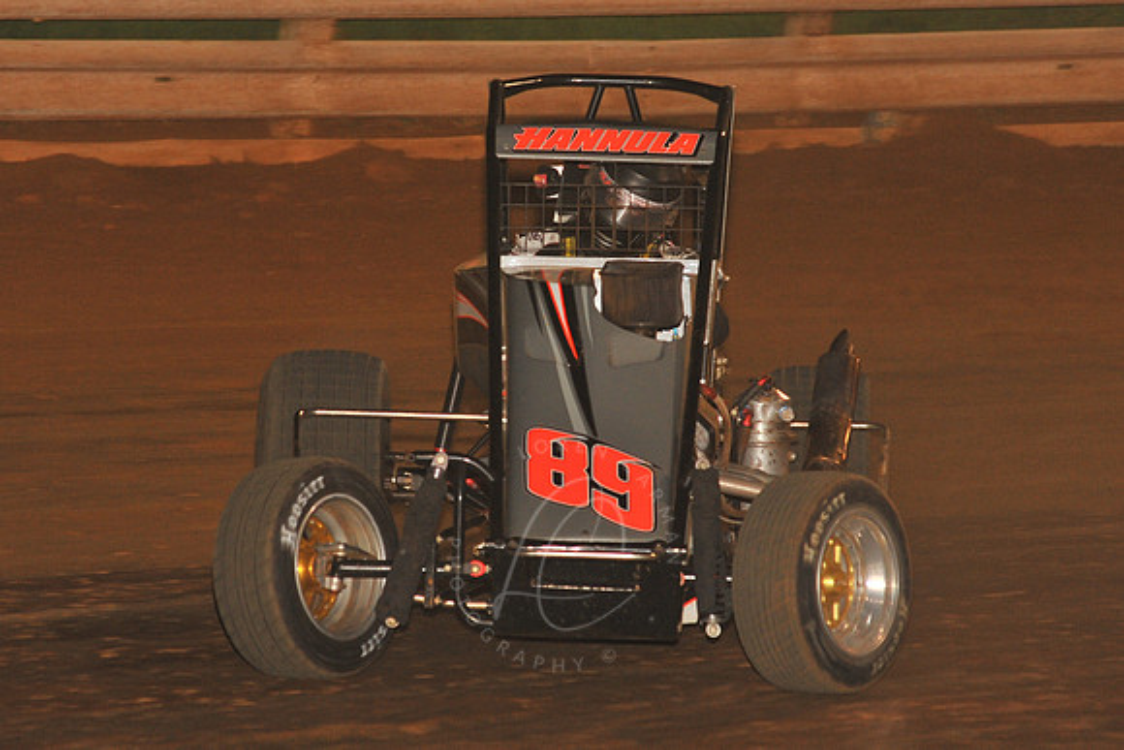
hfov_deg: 10.3
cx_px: 562
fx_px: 6246
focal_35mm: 200
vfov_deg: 6.9
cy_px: 375
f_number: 6.3
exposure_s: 1/320
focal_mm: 200
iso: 1000
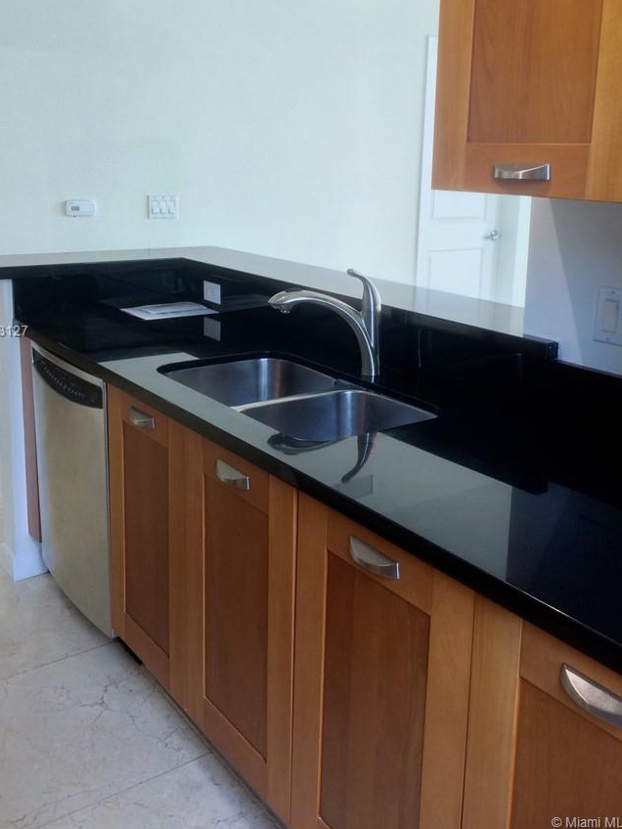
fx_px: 839
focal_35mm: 35
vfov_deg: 52.3
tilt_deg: -12.3
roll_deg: +0.1
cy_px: 332
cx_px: 331
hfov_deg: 40.7
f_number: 2.2
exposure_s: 1/30
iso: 64
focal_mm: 4.15
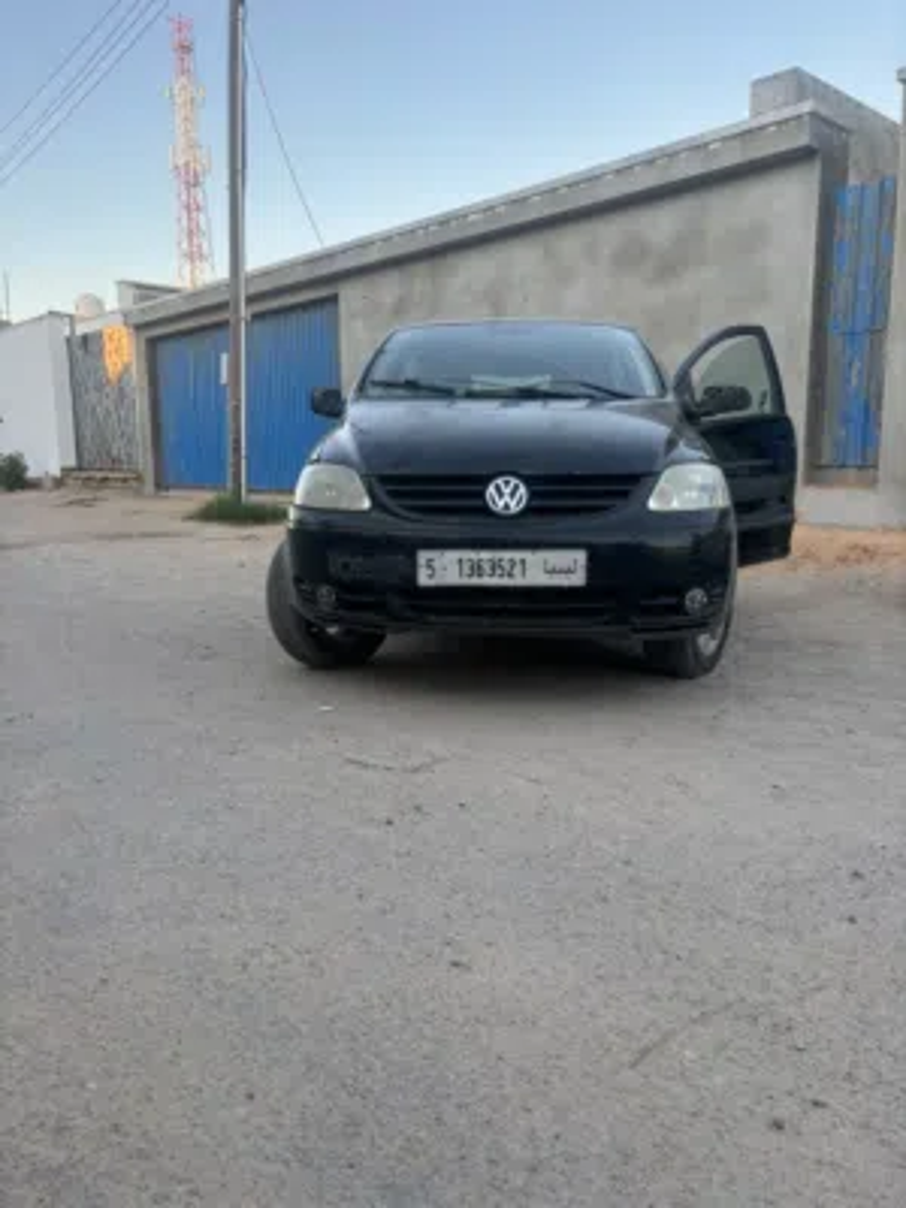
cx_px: 453
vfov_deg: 67.3
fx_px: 907
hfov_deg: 53.1
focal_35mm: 26
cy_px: 604
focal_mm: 5.96
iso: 32
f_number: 1.6
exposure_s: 1/137
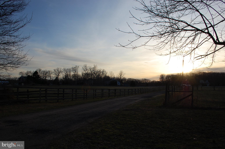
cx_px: 112
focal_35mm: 27
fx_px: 168
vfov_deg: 47.8
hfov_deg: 67.5
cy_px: 74
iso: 200
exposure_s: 1/320
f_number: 9
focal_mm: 18
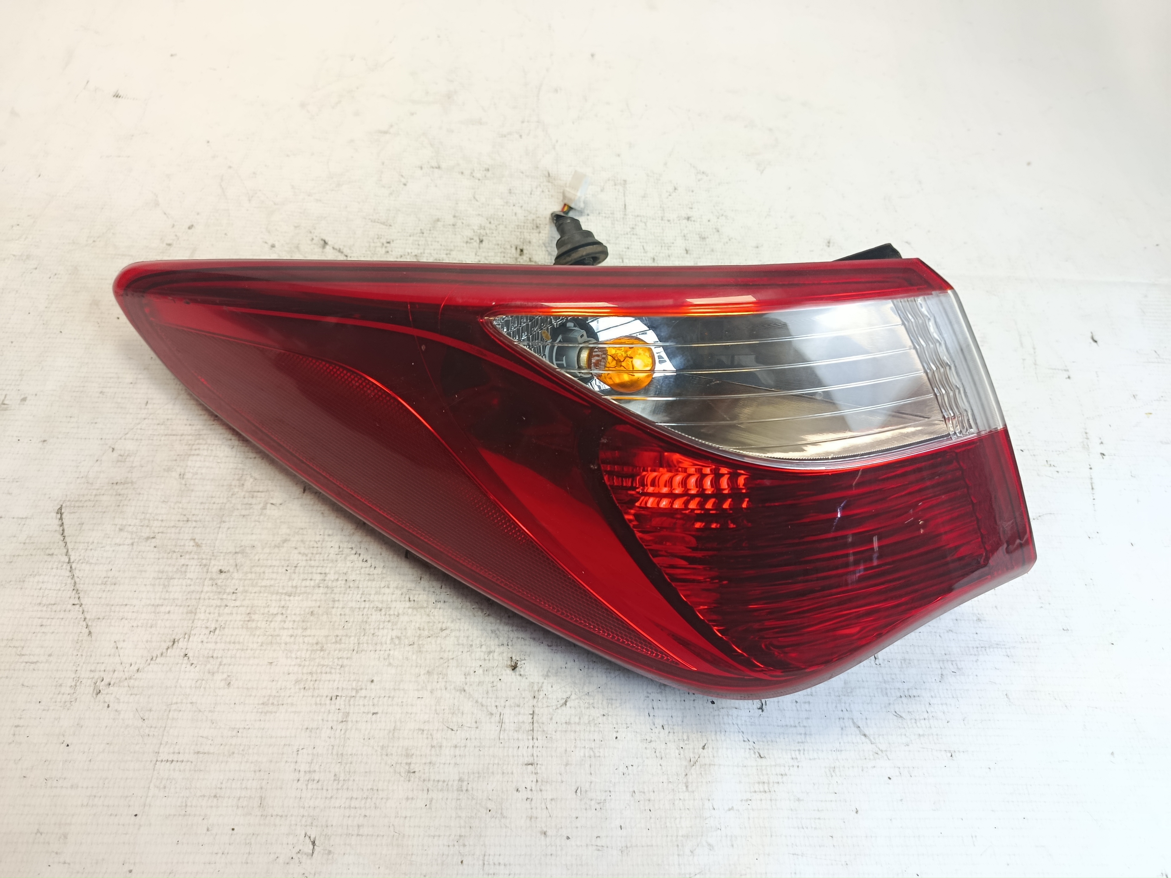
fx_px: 812
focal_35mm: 24
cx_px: 586
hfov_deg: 71.6
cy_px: 439
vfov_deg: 56.8
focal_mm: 5.24
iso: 454
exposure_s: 1/120
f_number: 1.7
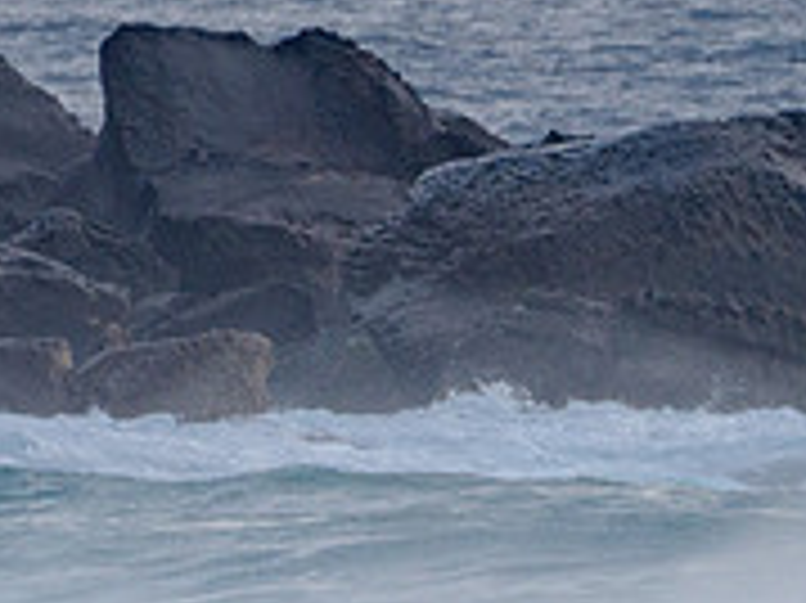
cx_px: 798
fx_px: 44489
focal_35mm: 1912
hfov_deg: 1.0
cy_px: 740
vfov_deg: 0.8
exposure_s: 1/2000
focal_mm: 500
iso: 500
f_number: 5.6
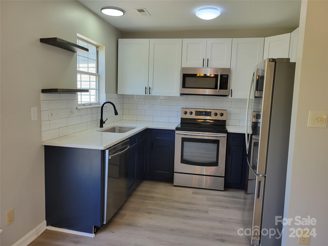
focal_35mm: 26
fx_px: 246
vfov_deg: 53.1
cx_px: 164
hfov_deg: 67.3
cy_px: 123
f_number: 1.8
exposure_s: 1/120
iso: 50
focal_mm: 5.4
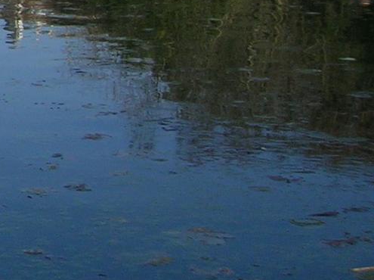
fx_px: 1424
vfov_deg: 10.7
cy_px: -180
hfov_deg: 13.1
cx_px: -351
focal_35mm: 132
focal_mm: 5.7
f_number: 4.9
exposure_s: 1/460
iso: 50
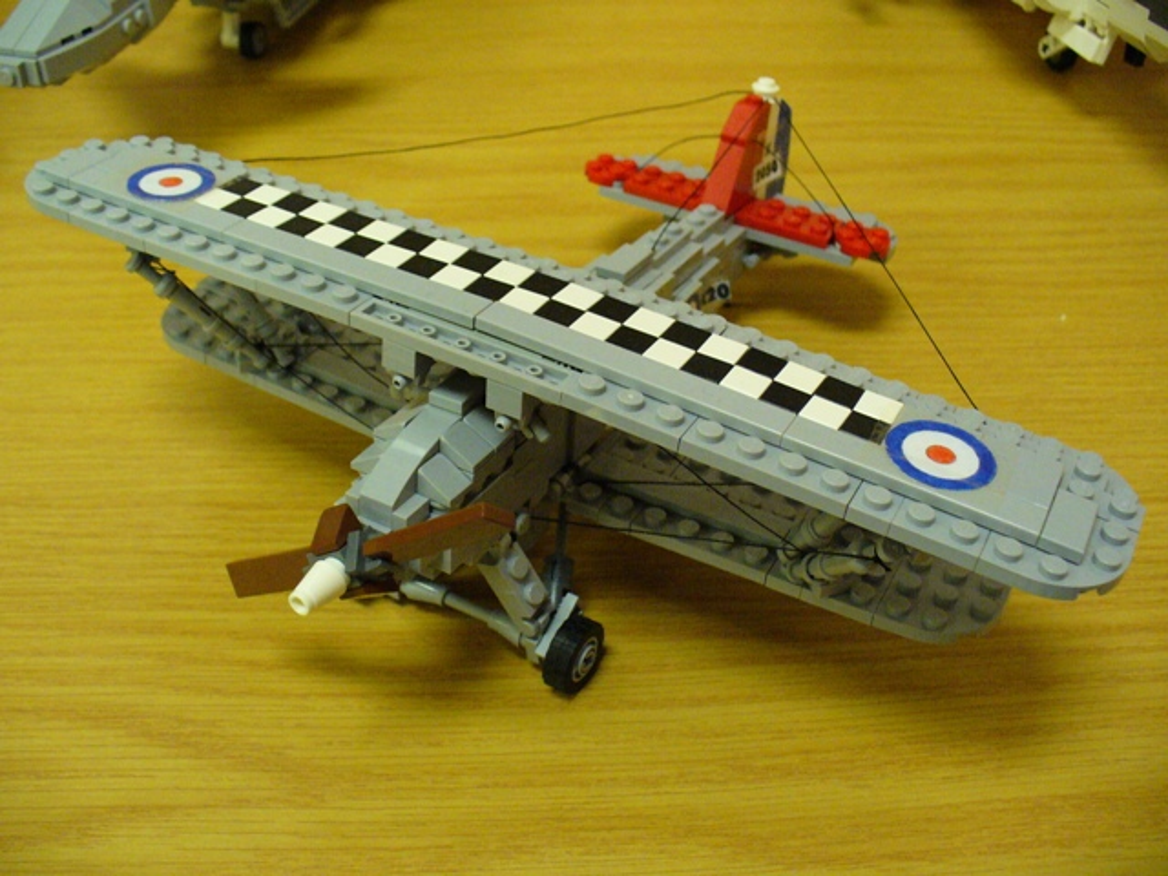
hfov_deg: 50.1
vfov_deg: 38.7
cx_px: 584
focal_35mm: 37
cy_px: 438
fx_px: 1248
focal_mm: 6.1
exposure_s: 1/30
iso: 400
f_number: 2.8
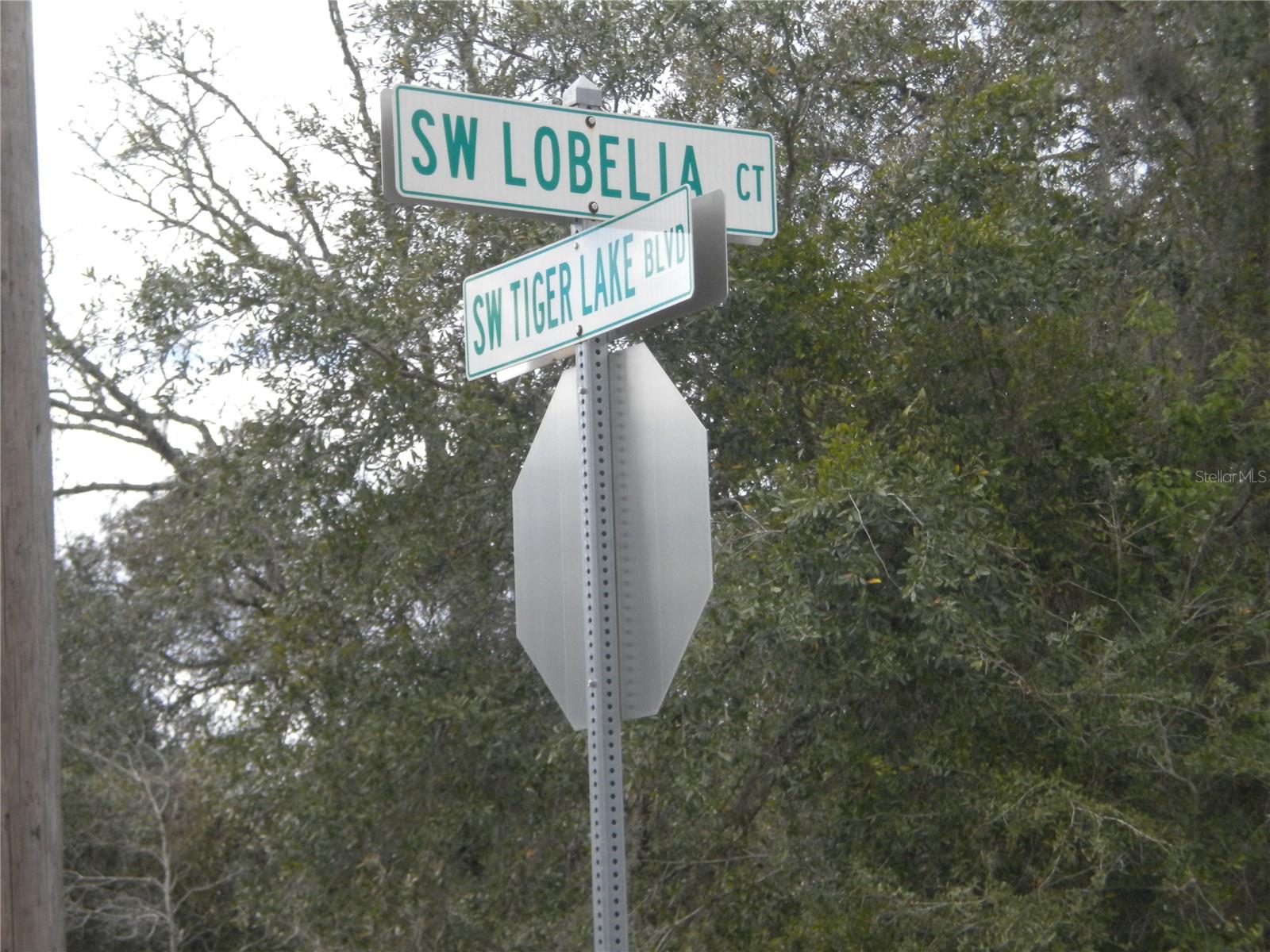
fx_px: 3852
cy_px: 476
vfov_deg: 14.1
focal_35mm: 105
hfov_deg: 18.7
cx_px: 635
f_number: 5.9
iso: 263
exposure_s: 1/426
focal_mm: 18.9
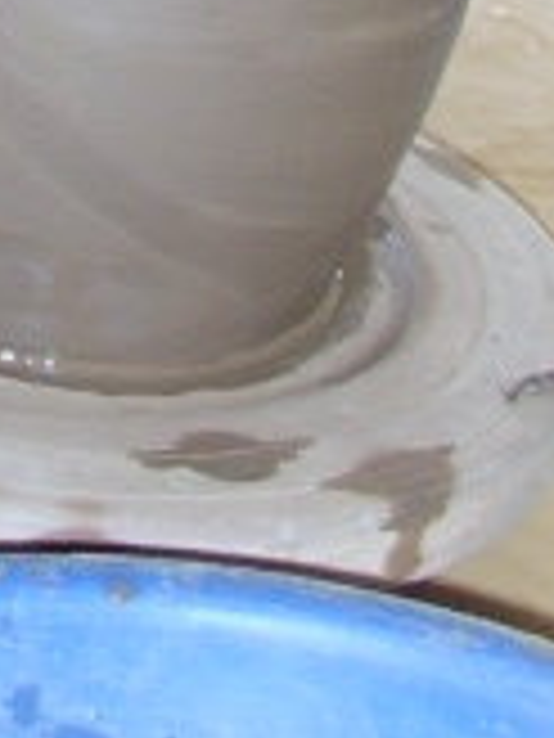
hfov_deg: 11.4
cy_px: -612
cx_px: -18
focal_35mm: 129
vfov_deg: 13.6
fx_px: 2753
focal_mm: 6.3
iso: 141
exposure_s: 1/60
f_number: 3
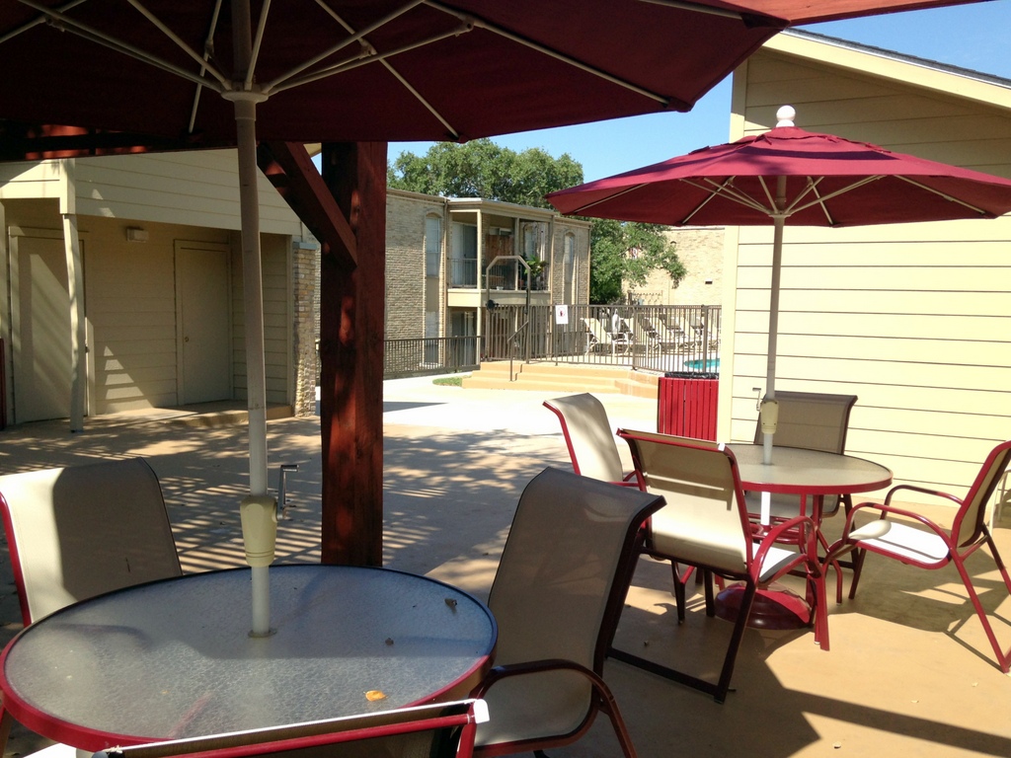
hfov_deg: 55.4
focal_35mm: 33
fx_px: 964
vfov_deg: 42.9
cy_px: 379
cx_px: 506
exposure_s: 1/1106
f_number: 2.4
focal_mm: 4.13
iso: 64
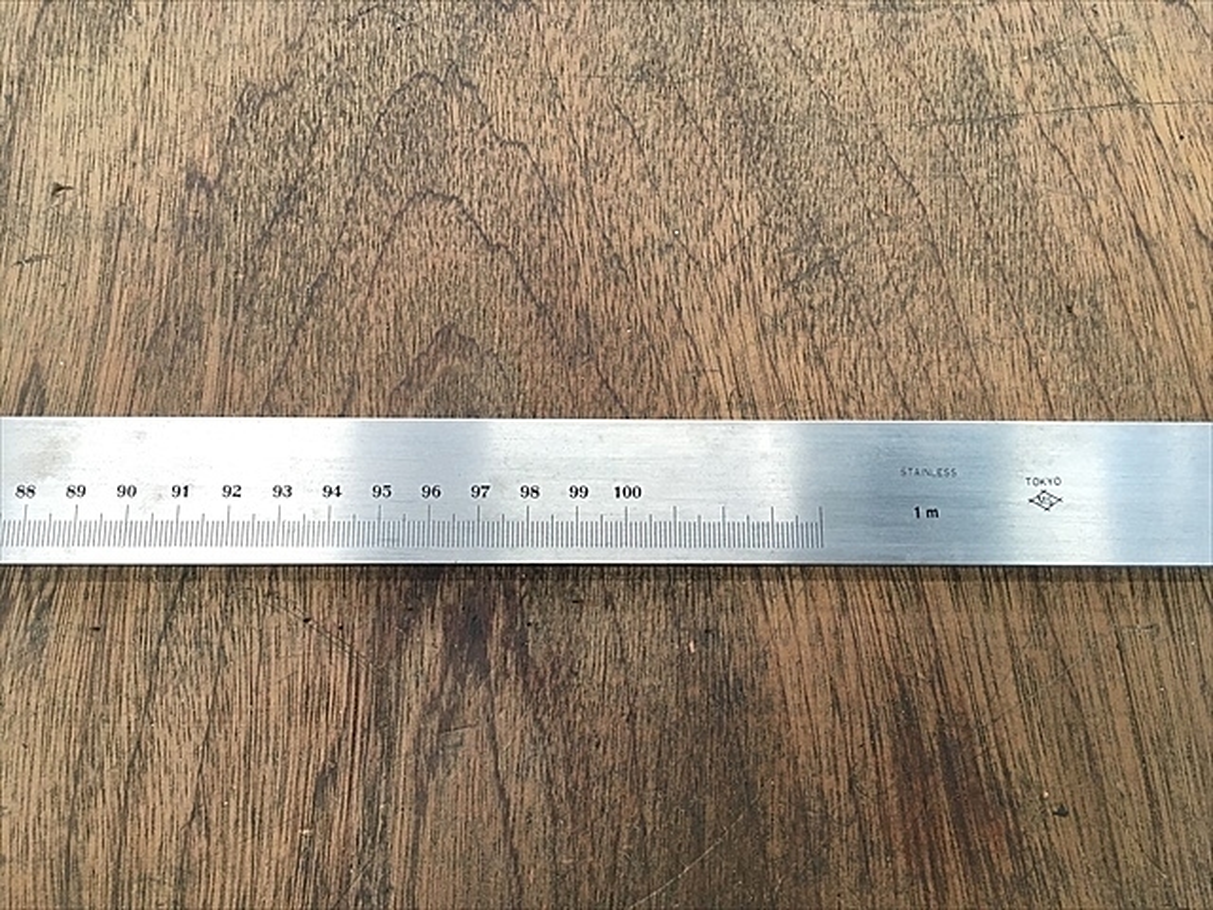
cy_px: 455
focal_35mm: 29
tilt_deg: -78.2
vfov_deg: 48.2
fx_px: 1016
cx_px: 606
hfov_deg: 61.7
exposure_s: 1/30
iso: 100
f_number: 2.2
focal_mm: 4.15
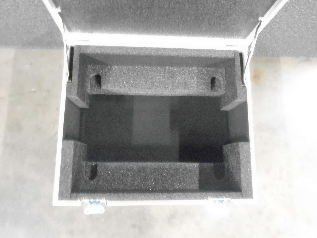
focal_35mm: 26
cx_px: 158
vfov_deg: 53.1
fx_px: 238
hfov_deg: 67.3
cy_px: 119
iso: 1600
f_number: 3.2
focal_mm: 4.6
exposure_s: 1/2.5
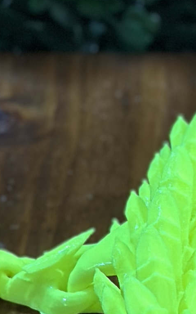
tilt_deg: -34.2
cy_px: 243
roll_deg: -3.7
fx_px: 2282
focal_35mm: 267
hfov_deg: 4.8
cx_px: 452
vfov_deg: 7.9
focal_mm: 6.86
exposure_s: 1/50
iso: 125
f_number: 1.78
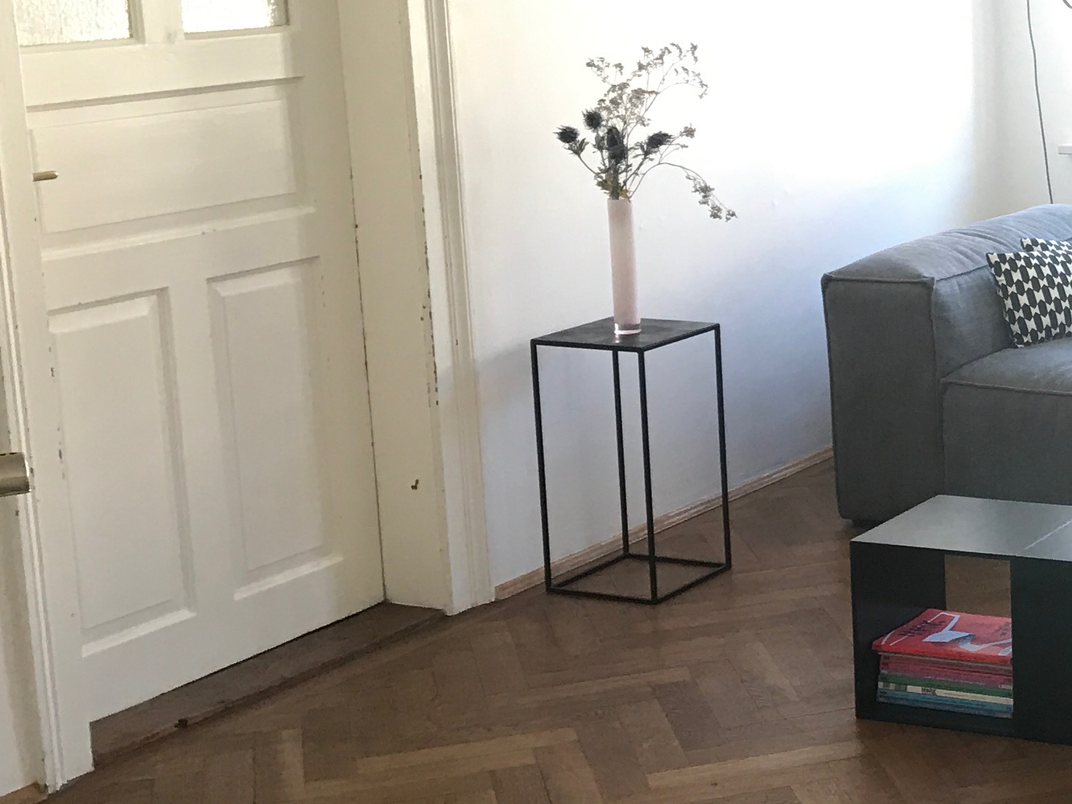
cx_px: 1215
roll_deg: +1.2
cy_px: 279
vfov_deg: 20.1
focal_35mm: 73
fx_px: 2261
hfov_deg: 24.6
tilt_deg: -7.4
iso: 25
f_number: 1.8
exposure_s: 1/33
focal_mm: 3.99
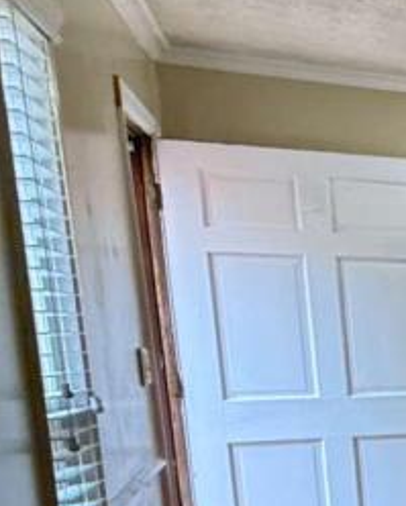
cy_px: 437
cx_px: 1124
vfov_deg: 27.8
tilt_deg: -7.3
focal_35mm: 66
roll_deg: -0.4
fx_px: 990
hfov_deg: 12.7
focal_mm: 2.22
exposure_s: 1/60
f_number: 2.2
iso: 400
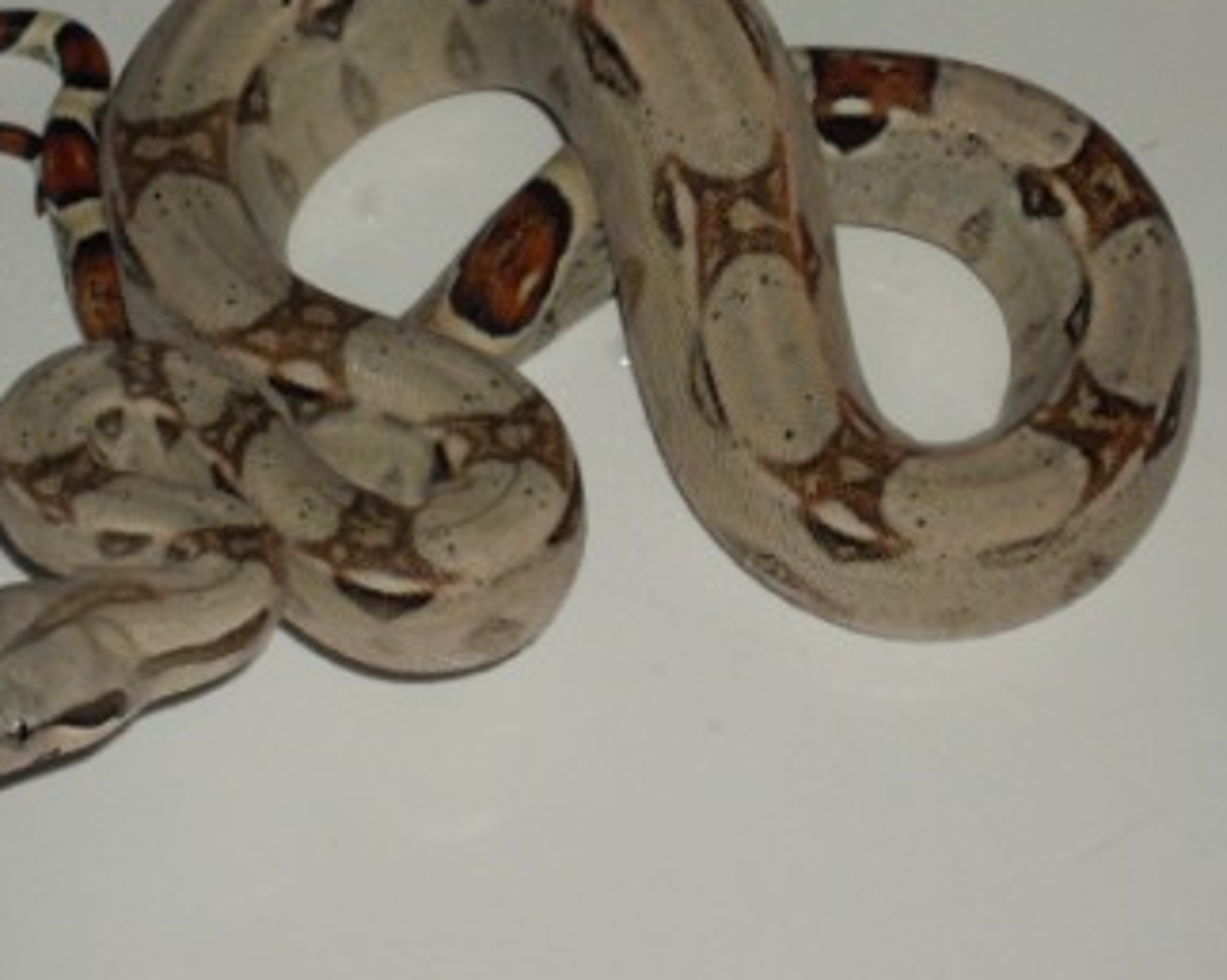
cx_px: 520
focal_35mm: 153
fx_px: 5553
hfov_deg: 12.6
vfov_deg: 10.1
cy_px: 346
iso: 400
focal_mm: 23.7
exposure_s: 1/125
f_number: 5.4
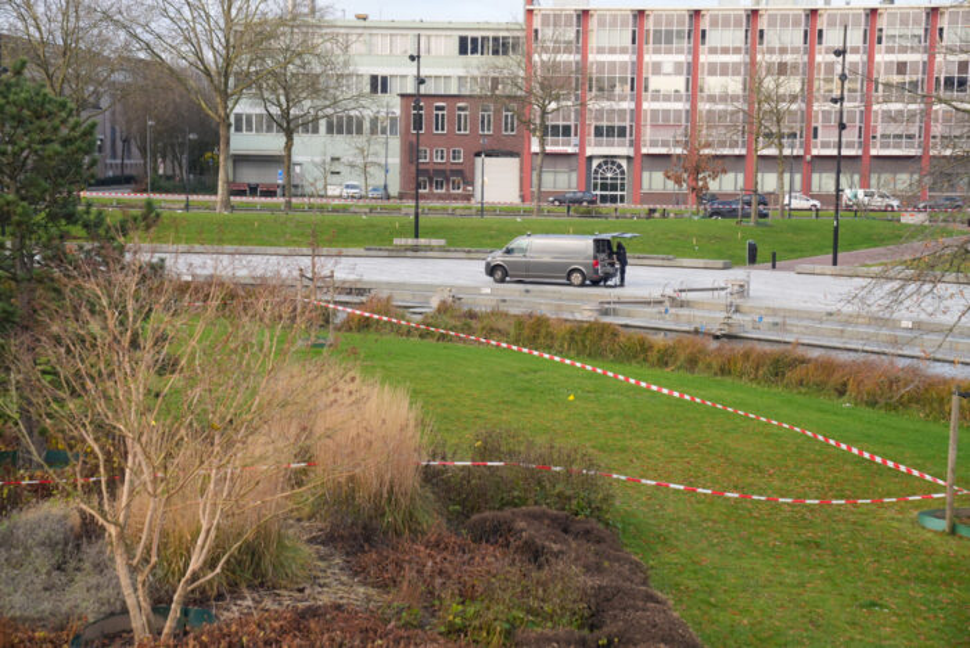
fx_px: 1888
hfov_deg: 28.8
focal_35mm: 70
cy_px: 324
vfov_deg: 19.5
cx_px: 485
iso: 500
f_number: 5
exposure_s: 1/250
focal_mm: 70
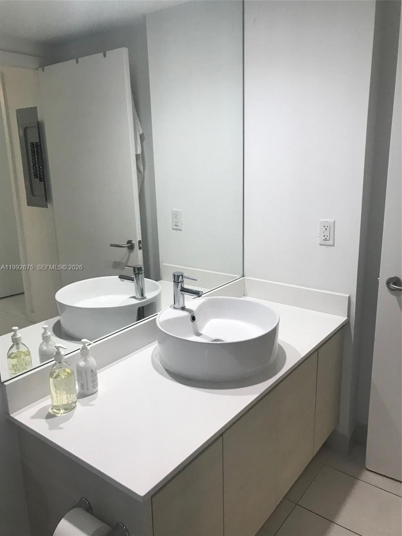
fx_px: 434
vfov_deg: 63.4
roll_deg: -0.3
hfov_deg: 49.7
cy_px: 268
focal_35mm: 28
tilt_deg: -12.2
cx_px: 201
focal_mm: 3.99
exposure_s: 1/30
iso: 25
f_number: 1.8
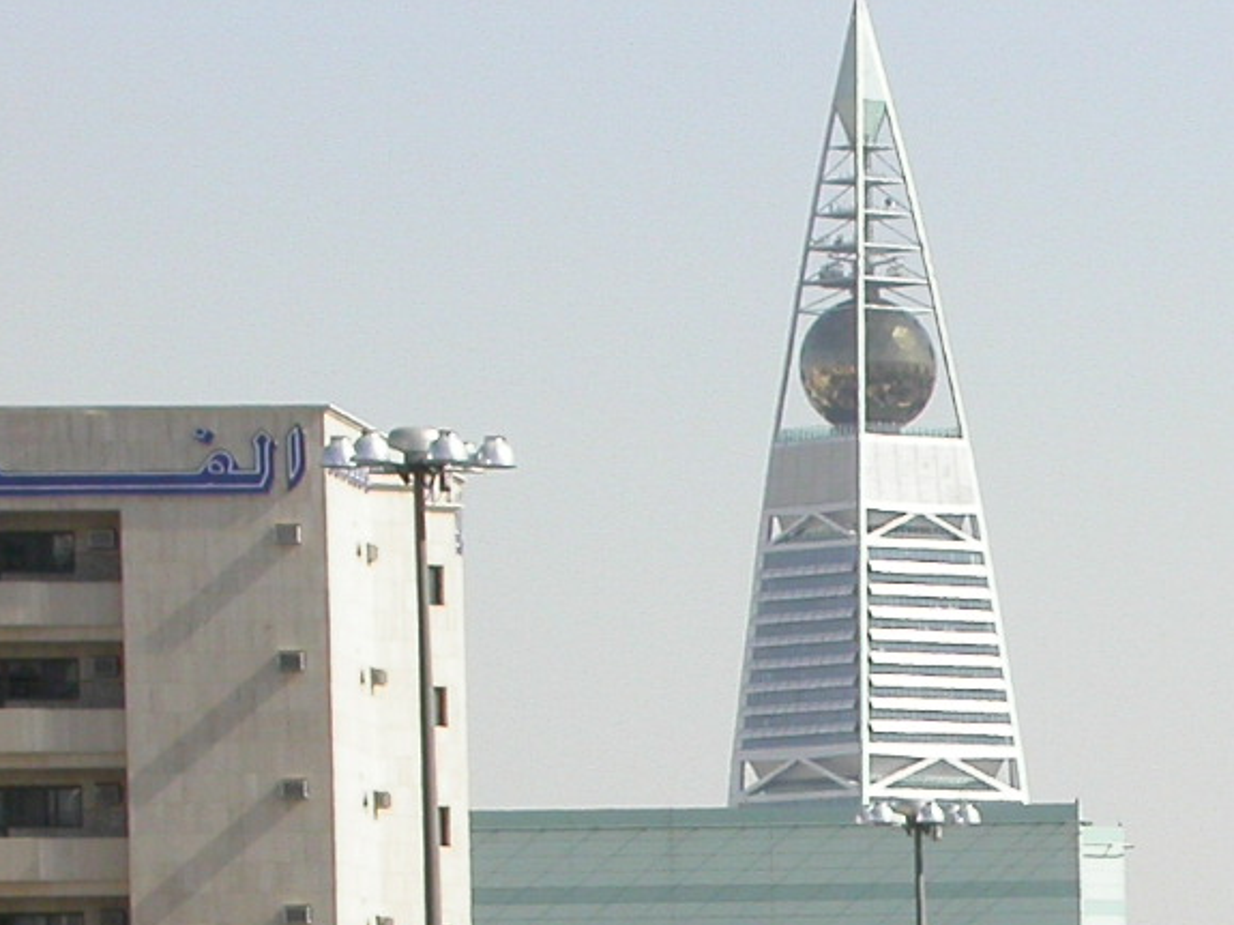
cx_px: 1629
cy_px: 1283
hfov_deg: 6.1
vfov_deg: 4.6
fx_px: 11512
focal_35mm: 323
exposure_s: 1/450
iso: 100
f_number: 6.1
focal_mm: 24
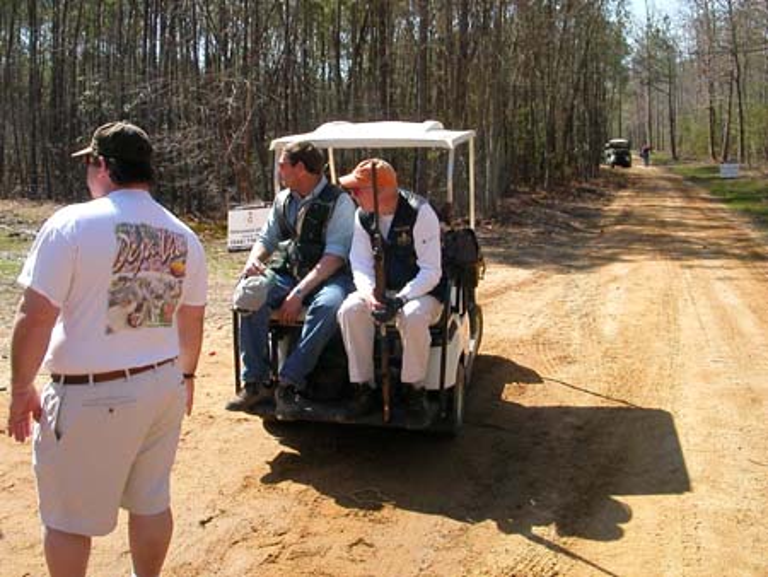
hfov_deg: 50.1
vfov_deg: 38.7
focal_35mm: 37
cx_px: 384
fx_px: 821
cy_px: 288
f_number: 4.5
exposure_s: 1/317
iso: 100
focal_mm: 5.6
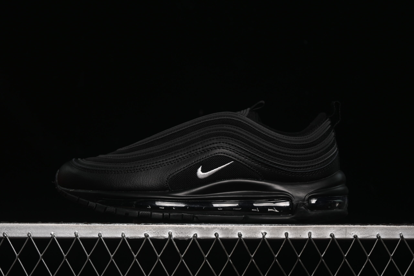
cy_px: 138
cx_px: 207
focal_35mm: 75
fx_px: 862
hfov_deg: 27.0
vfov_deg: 18.2
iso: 160
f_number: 6.3
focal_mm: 50
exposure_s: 1/50
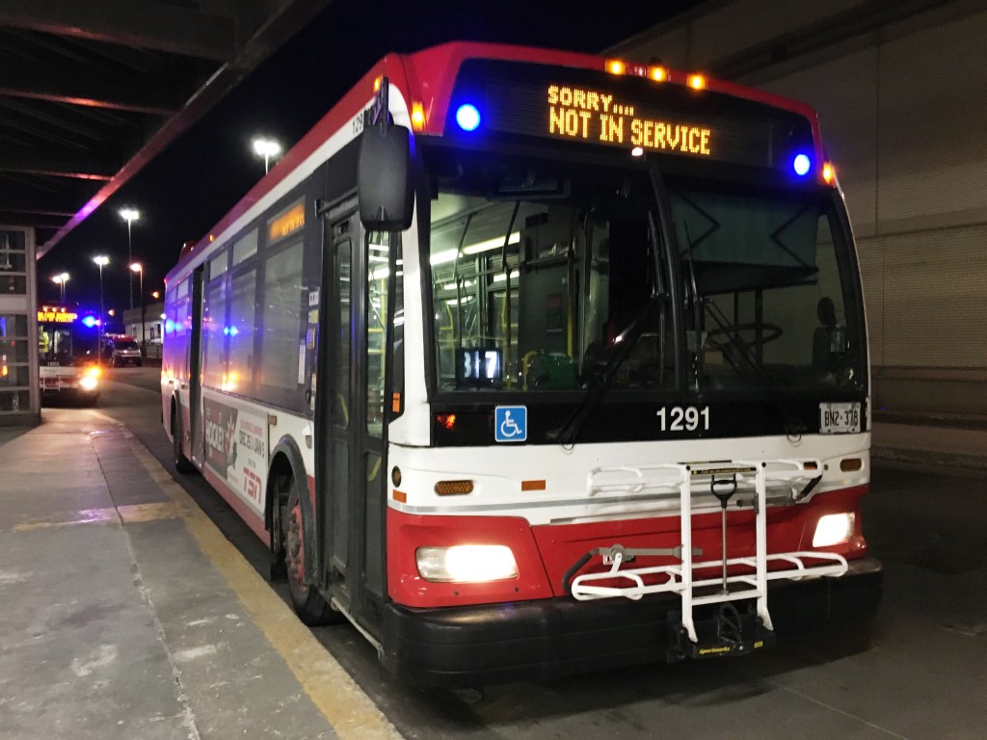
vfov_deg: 48.2
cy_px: 370
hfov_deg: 61.7
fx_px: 827
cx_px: 494
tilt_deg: -0.9
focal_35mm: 29
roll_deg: +0.4
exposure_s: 1/15
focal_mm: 4.15
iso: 200
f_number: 2.2
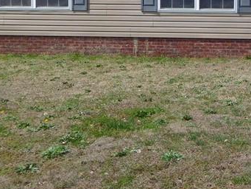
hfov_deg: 24.2
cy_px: 34
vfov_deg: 19.4
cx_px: 278
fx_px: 544
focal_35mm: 75
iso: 125
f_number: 3.4
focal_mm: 4.5
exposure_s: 1/1250
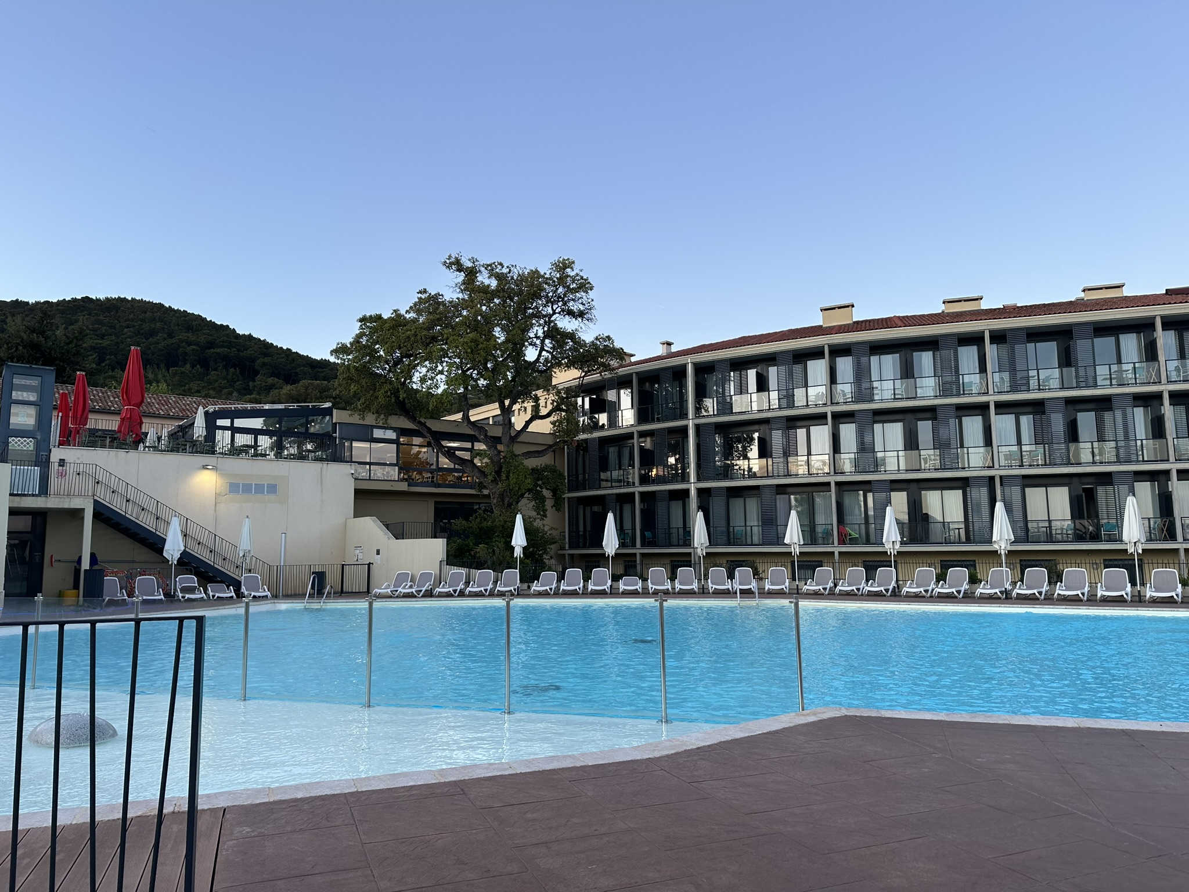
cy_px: 446
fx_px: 824
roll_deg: +0.0
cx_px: 594
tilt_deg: +6.4
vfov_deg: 56.8
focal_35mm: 24
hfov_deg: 71.6
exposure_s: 1/121
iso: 64
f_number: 1.78
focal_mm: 6.86
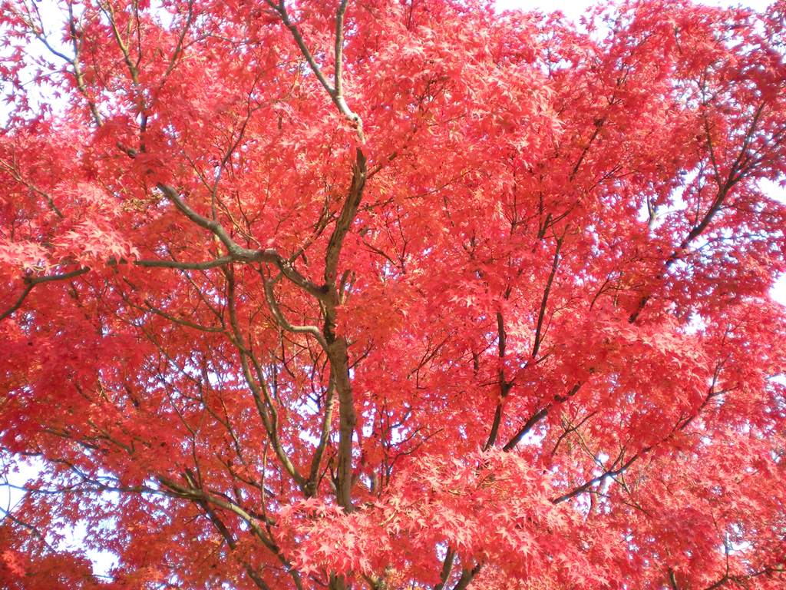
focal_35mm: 38
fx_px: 863
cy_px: 295
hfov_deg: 49.0
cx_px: 393
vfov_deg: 37.7
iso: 64
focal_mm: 6.3
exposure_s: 1/99.3
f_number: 3.1
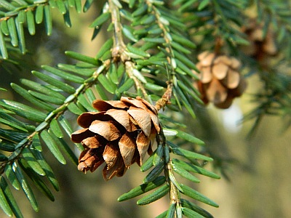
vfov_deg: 14.4
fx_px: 866
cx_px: 146
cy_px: 109
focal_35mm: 103
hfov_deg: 19.1
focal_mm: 18.6
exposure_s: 1/200
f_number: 4.5
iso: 400
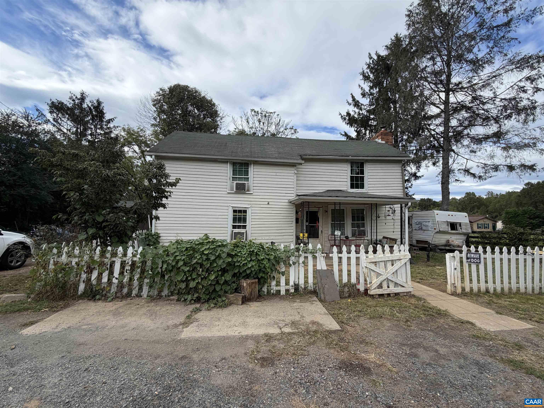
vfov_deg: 85.7
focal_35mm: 14
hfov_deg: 102.1
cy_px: 204
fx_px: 220
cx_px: 272
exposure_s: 1/770
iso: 25
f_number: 2.2
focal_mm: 2.22
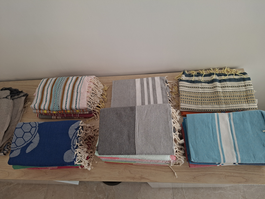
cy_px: 100
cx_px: 132
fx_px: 176
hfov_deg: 73.9
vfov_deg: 58.9
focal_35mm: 23
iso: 100
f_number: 1.8
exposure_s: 1/100
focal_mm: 5.54
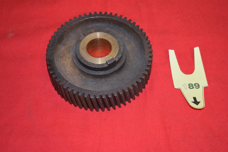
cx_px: 114
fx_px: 428
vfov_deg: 20.2
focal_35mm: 68
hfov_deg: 29.9
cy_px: 76
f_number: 5
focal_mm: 45
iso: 640
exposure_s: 1/60
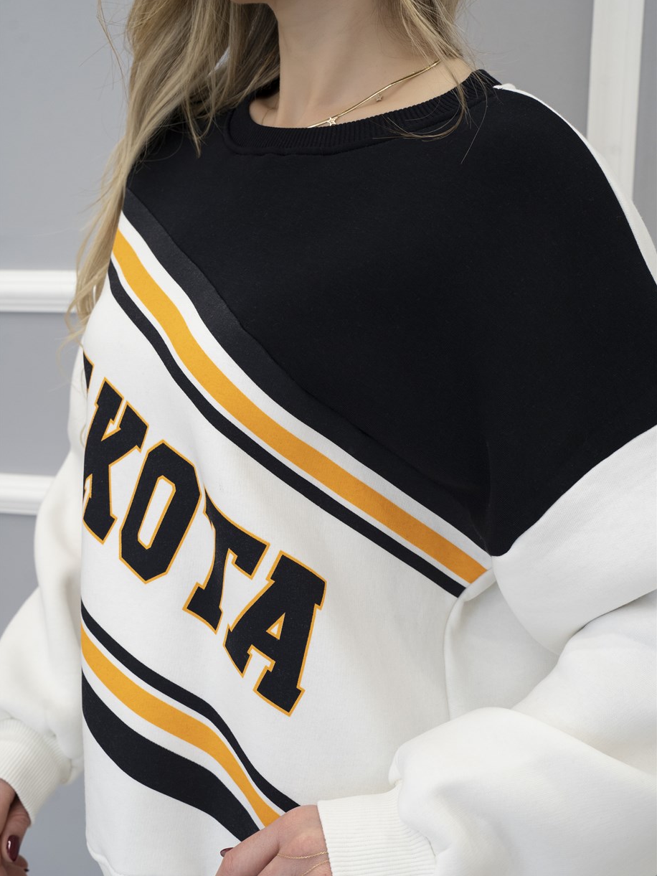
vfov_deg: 38.1
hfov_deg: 29.1
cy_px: 481
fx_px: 1265
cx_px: 328
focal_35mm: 50
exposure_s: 1/60
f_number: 7.1
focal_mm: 46
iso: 800
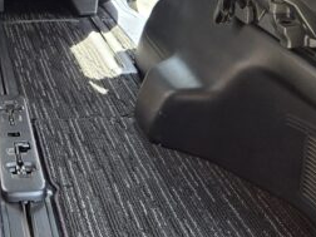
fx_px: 666
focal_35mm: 73
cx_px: -51
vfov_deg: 19.0
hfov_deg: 24.5
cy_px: -48
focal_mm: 5.4
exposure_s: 1/180
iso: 80
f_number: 1.8
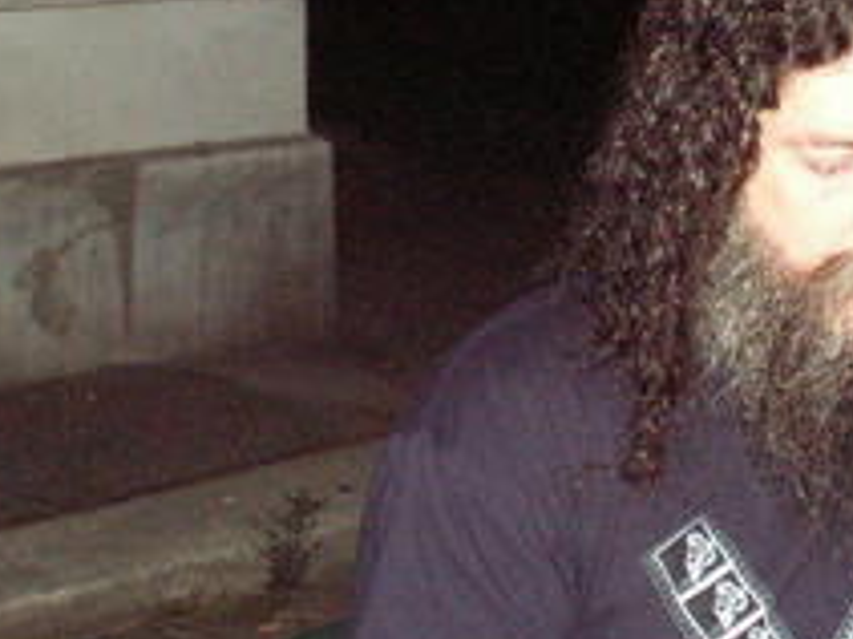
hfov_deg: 18.2
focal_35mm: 106
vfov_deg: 13.9
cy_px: 206
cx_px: 776
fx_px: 2611
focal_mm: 5.86
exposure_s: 1/40
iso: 160
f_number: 2.8
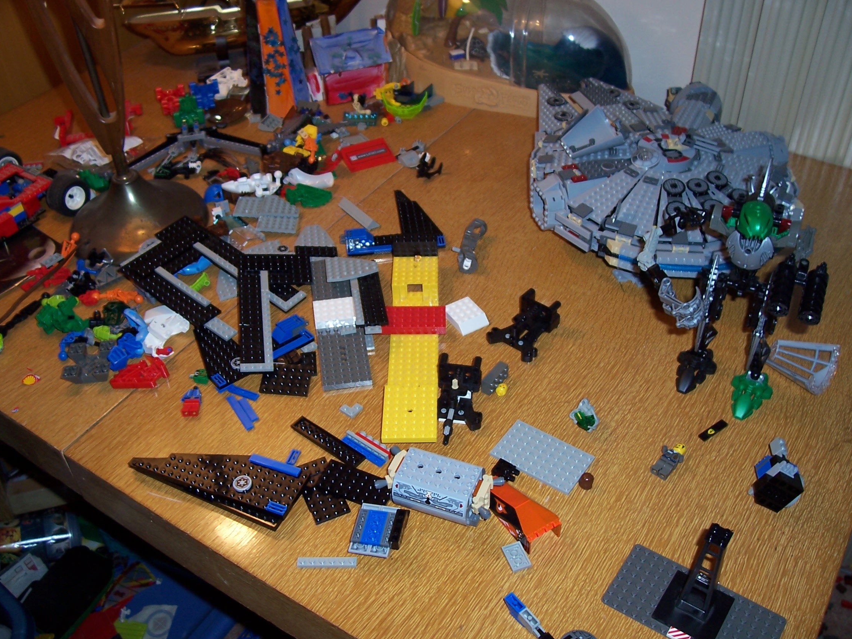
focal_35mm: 35
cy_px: 311
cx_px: 422
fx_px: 862
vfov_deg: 40.7
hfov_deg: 52.6
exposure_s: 1/60
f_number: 2.7
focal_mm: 5.6
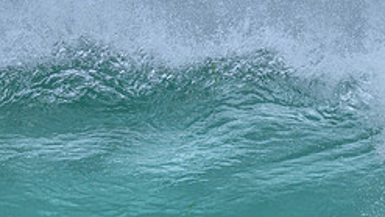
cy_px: 333
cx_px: 196
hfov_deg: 1.0
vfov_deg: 0.5
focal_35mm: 2230
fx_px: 22768
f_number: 6.3
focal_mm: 800
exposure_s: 1/2000
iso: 560
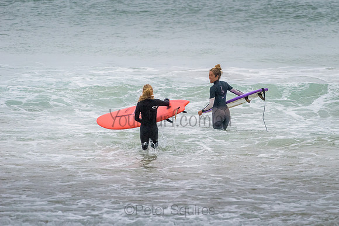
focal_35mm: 613
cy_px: 95
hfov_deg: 3.4
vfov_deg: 2.2
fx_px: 5777
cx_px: 208
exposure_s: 1/1000
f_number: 5.6
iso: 1000
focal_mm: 500
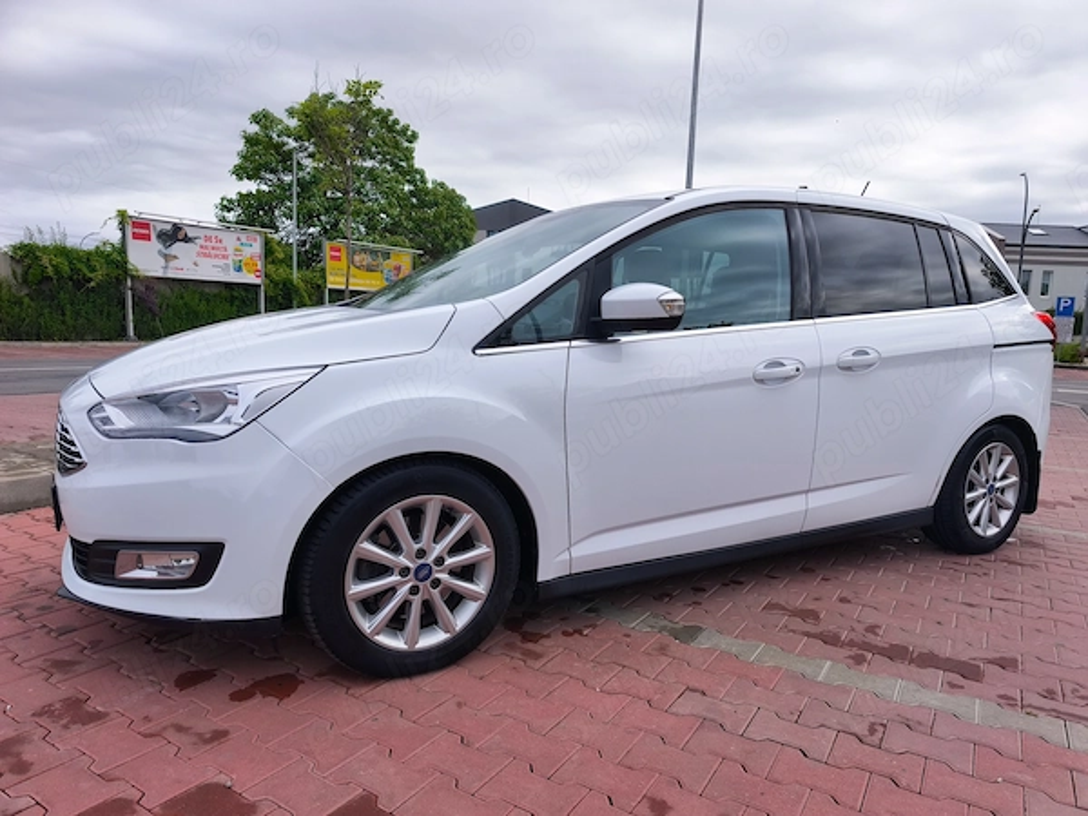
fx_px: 723
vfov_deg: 58.9
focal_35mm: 23
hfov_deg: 73.9
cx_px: 544
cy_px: 408
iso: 50
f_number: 1.6
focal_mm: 6.57
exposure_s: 1/1567
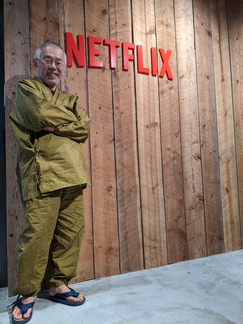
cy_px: 162
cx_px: 122
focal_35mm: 27
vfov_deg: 65.3
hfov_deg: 51.4
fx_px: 253
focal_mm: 4.44
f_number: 1.8
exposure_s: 1/31.5
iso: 175
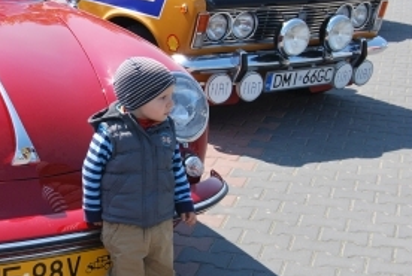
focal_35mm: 87
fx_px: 997
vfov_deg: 15.8
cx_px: 75
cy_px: 129
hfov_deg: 23.0
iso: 100
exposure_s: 1/200
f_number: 7.1
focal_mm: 32
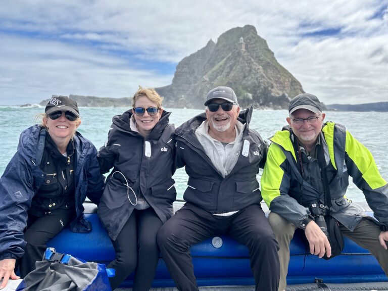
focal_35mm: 24
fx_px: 269
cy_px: 146
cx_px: 194
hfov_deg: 71.6
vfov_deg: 56.8
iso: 80
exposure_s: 1/5263
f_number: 1.78
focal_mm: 6.86
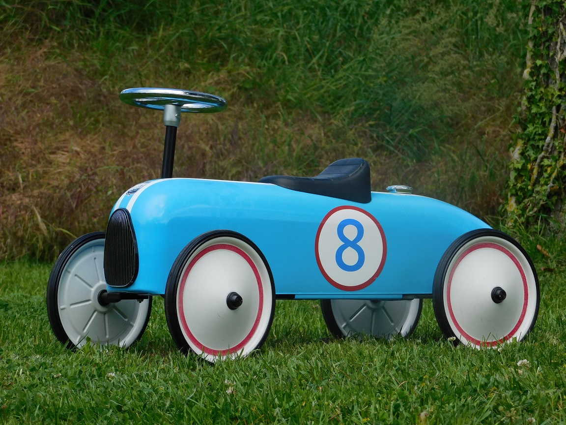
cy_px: 212
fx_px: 2420
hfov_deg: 13.3
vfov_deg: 10.0
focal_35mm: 148
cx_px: 283
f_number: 5.1
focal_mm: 26.3
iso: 125
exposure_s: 1/400
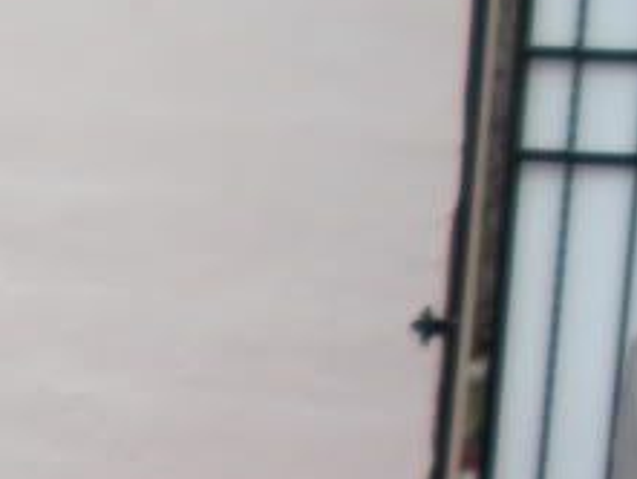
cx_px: -700
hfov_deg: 10.9
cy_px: 739
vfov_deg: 8.9
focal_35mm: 162
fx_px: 2983
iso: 64
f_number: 3.5
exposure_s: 1/82
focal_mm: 6.3
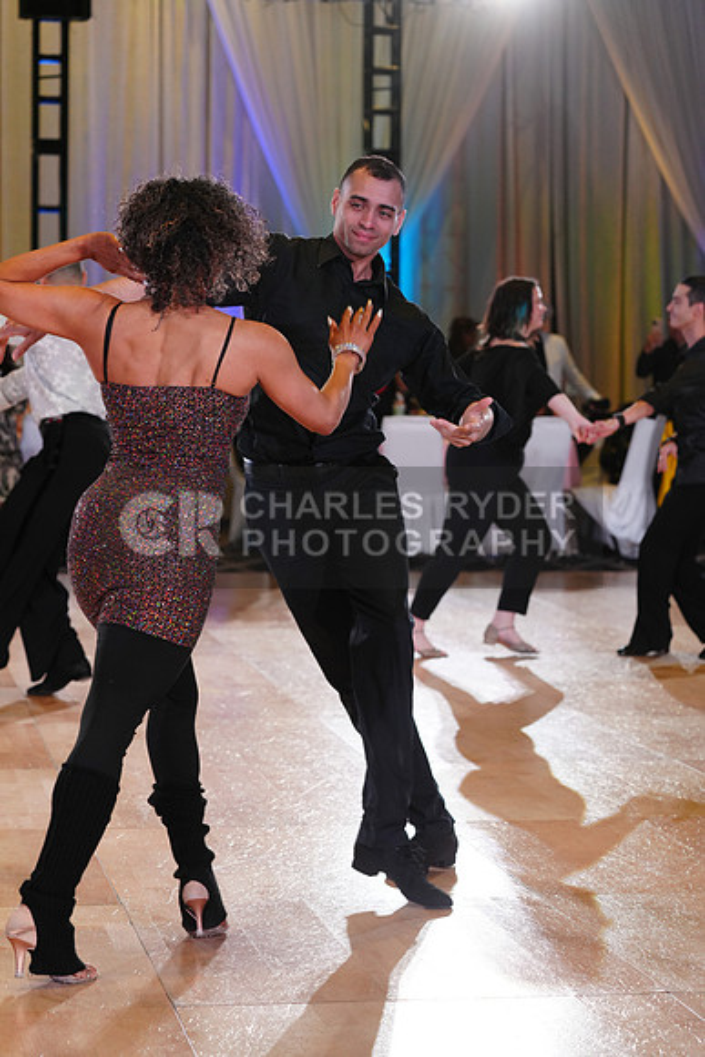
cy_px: 528
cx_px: 352
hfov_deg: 16.9
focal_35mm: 81
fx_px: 2378
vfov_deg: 25.1
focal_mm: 81
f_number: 4
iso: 1600
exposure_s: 1/400
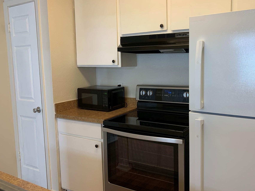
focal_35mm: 31
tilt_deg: -4.9
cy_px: 84
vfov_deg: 45.3
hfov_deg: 58.1
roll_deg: +1.9
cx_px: 146
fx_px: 228
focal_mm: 4.25
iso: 64
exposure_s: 1/60
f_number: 1.8
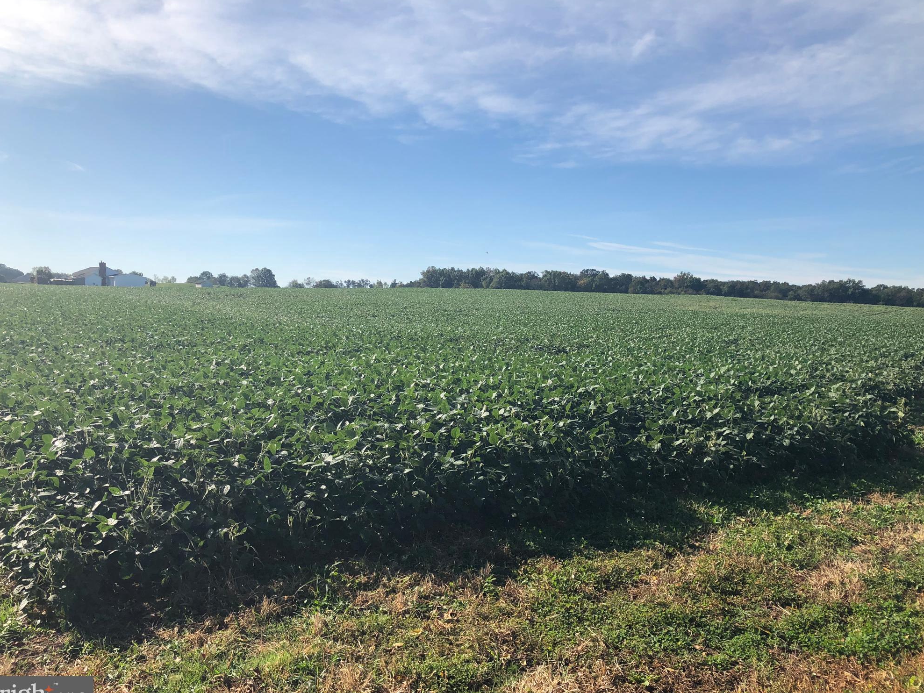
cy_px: 356
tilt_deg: -4.7
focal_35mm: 29
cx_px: 455
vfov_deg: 48.2
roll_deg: -1.5
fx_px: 774
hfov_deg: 61.7
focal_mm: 3.99
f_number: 1.8
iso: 20
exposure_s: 1/2404
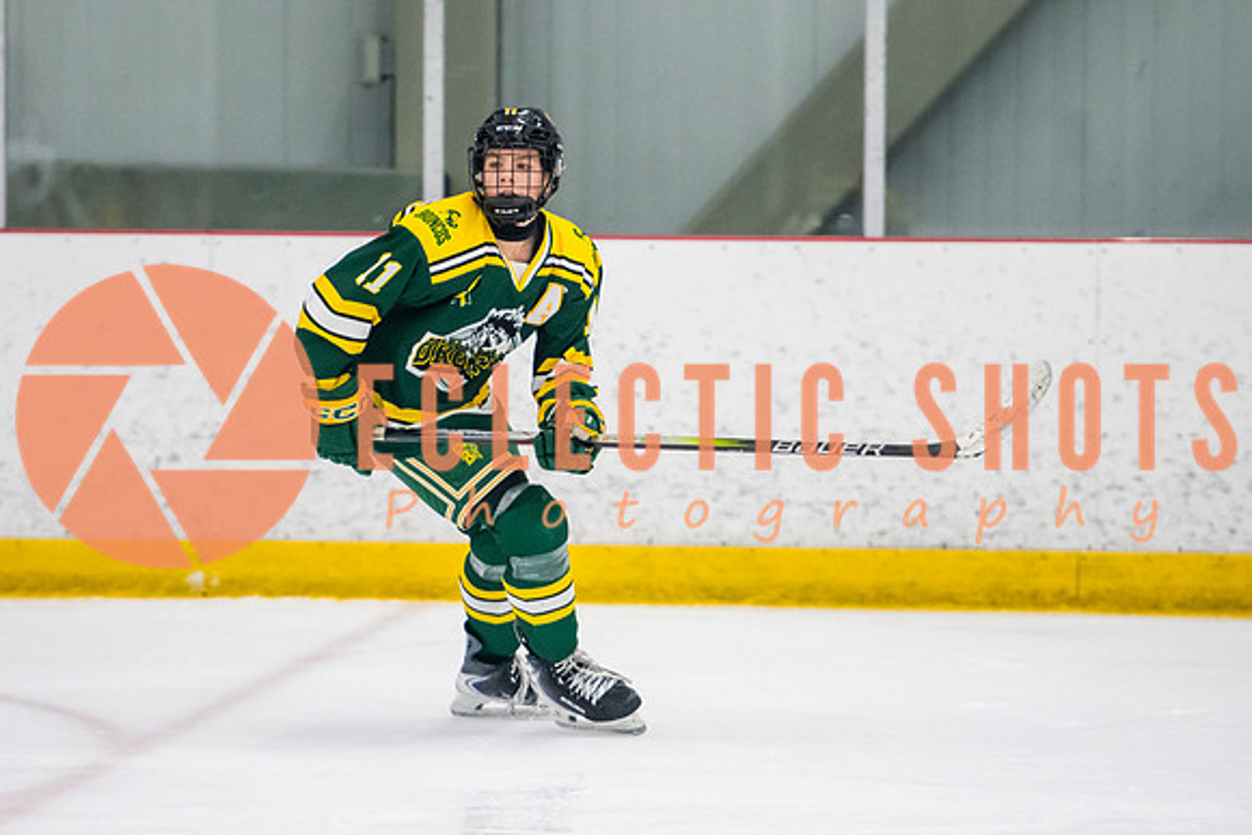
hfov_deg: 7.5
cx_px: 525
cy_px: 338
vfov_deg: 5.0
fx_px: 9555
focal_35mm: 275
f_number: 3.2
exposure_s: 1/640
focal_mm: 180
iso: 2500
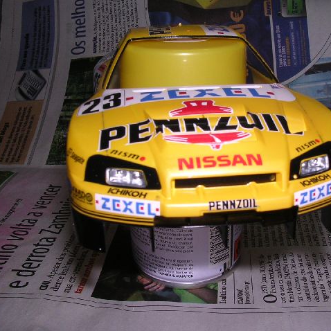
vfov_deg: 37.6
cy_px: 166
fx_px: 487
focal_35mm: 45
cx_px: 215
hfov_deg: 37.2
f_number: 5.6
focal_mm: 5.8
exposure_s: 1/60.1
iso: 100
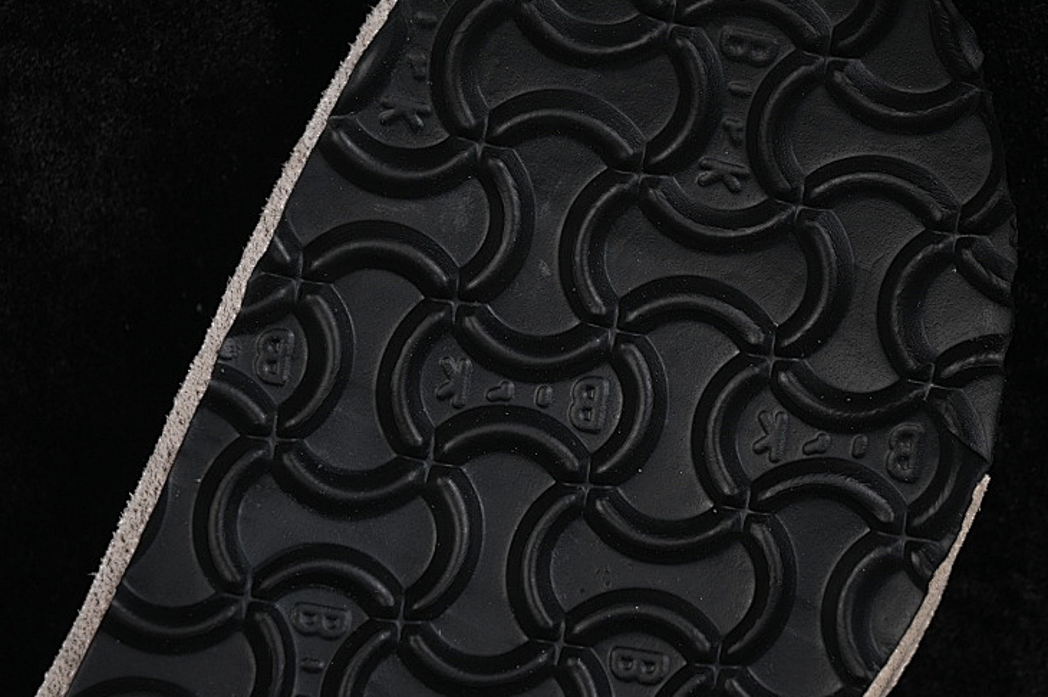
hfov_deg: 18.4
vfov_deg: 12.3
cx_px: 646
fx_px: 3230
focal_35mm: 111
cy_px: 280
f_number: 6.3
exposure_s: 1/60
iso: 160
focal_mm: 50
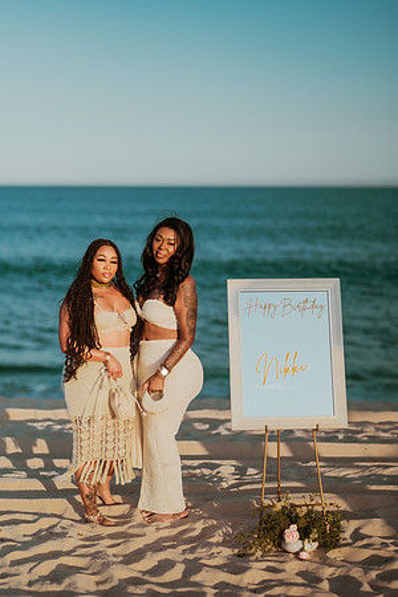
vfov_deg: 34.5
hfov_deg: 23.4
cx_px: 199
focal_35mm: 58
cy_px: 298
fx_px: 962
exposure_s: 1/6400
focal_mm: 58
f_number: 1.8
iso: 100
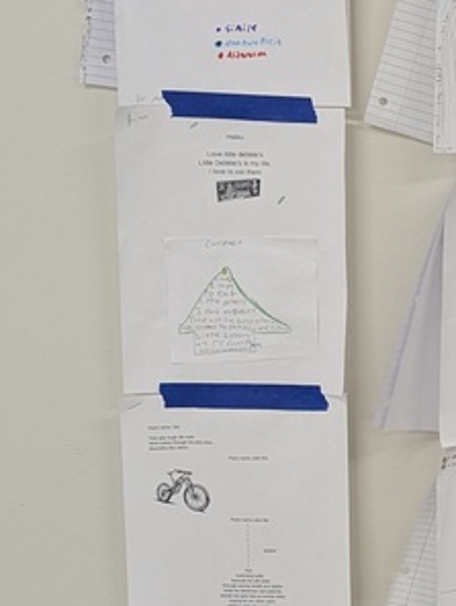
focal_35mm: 83
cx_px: 721
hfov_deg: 16.1
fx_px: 1454
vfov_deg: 23.4
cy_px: 207
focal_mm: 6.81
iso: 79
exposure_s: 1/60.2
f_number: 1.85
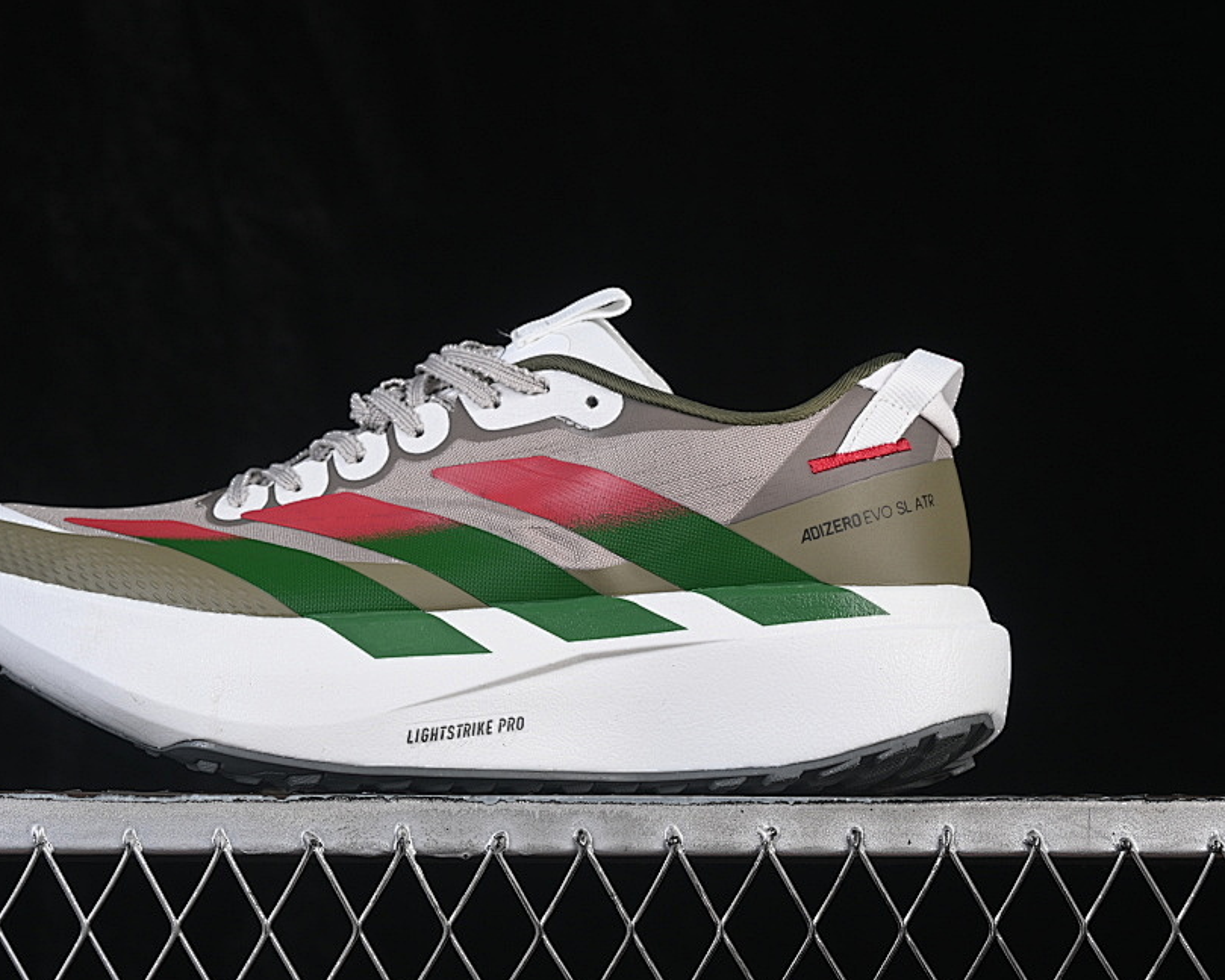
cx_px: 485
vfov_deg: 16.4
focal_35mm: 94
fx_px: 3408
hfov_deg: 20.4
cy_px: 456
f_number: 8
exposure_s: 1/80
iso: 160
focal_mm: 50
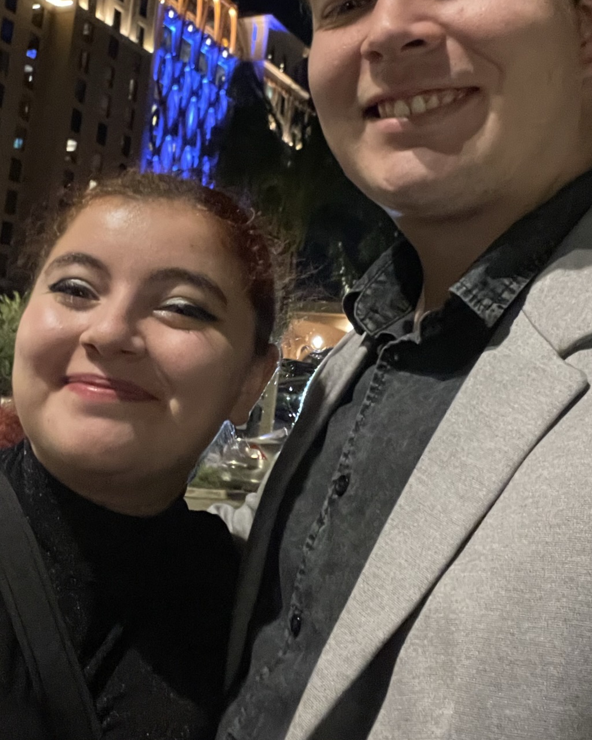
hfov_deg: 32.0
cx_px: 231
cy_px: 256
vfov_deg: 39.1
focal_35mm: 47
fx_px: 1029
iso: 1000
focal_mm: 2.71
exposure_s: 1/15
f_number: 2.2
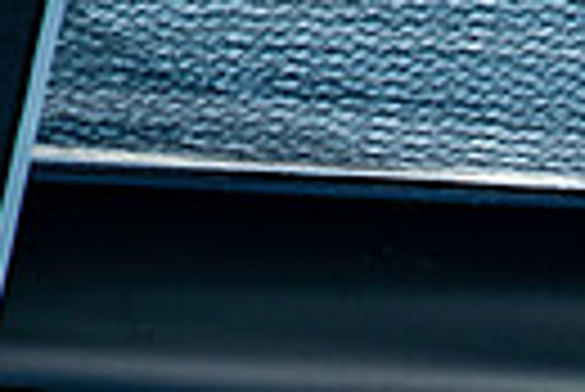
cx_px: 1206
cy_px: 685
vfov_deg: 0.5
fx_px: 43533
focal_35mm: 2676
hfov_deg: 0.8
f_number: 5
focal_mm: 600
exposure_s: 1/2000
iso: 400
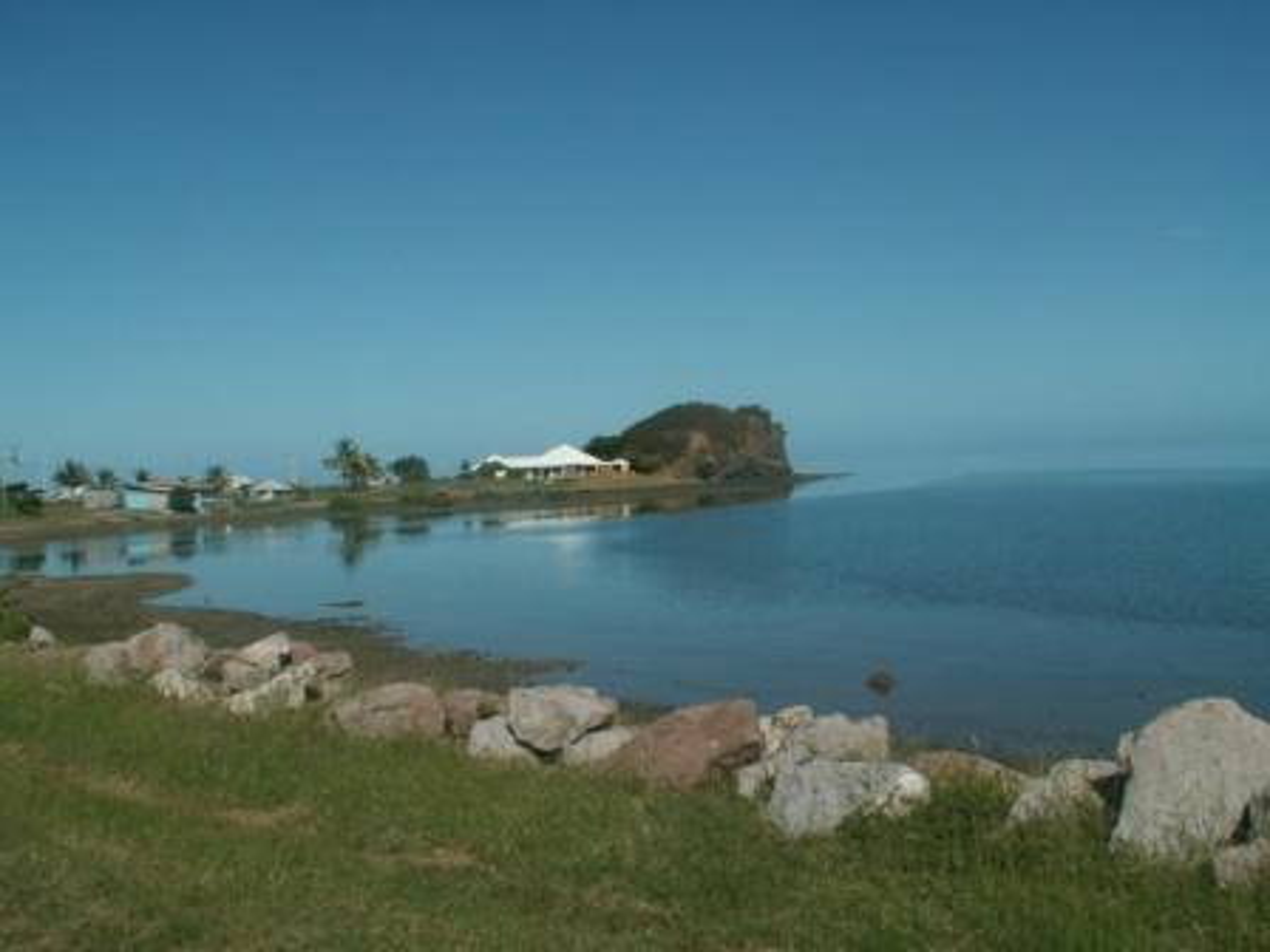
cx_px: 635
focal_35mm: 35
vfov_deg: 40.7
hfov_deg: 52.6
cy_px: 476
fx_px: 1284
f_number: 8
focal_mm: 5.86
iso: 50
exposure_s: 1/400
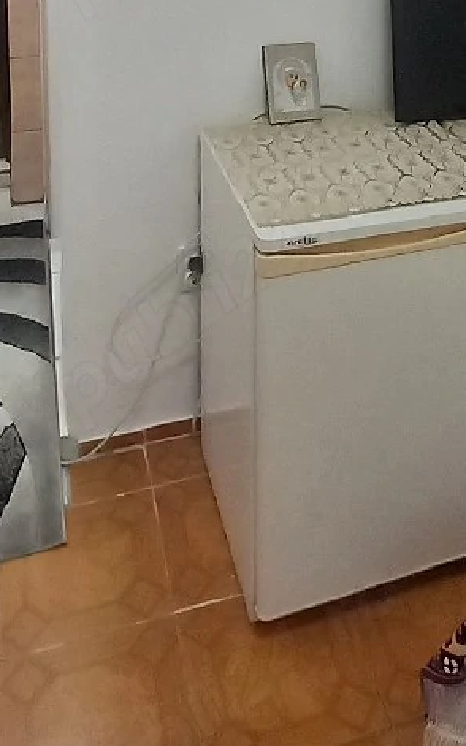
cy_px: -64
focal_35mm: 39
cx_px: 333
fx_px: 793
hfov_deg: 32.3
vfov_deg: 41.0
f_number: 2.2
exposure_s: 1/50
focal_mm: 1.13
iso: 200
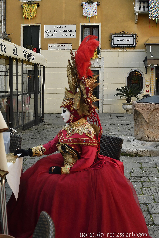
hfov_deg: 25.8
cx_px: 80
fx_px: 348
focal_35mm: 52
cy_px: 119
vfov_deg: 37.9
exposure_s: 1/1000
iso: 1600
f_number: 8
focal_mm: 35
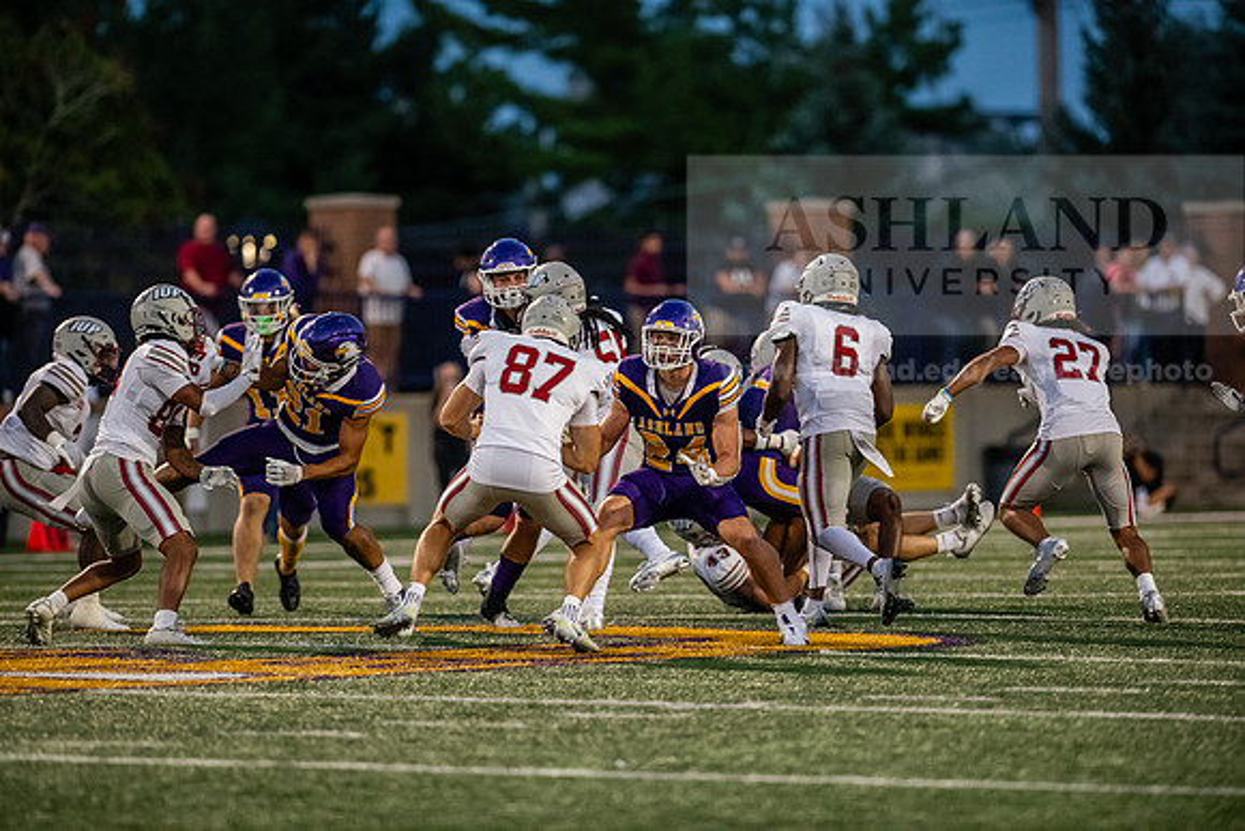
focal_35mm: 300
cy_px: 416
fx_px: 10377
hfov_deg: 6.9
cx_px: 622
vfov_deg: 4.6
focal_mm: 300
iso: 4000
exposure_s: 1/1000
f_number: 3.2
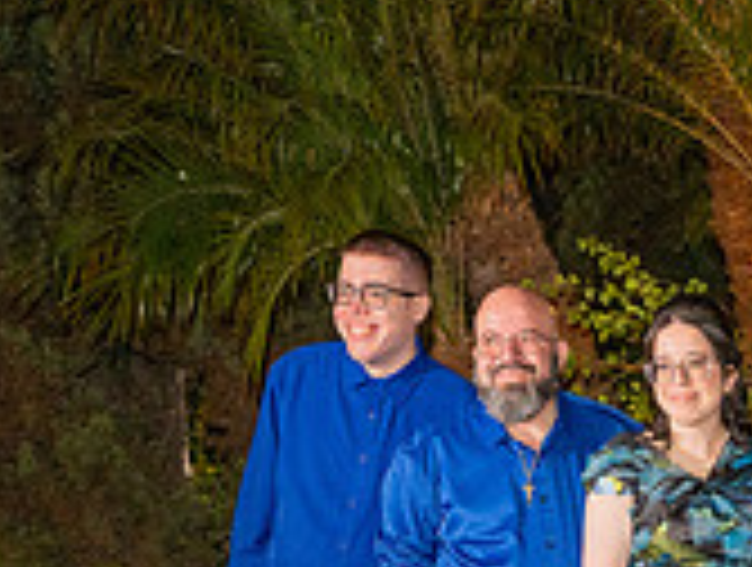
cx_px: 1049
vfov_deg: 13.6
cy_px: 731
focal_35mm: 105
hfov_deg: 17.2
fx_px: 2286
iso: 1250
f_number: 4
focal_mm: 31.5
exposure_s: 1/200
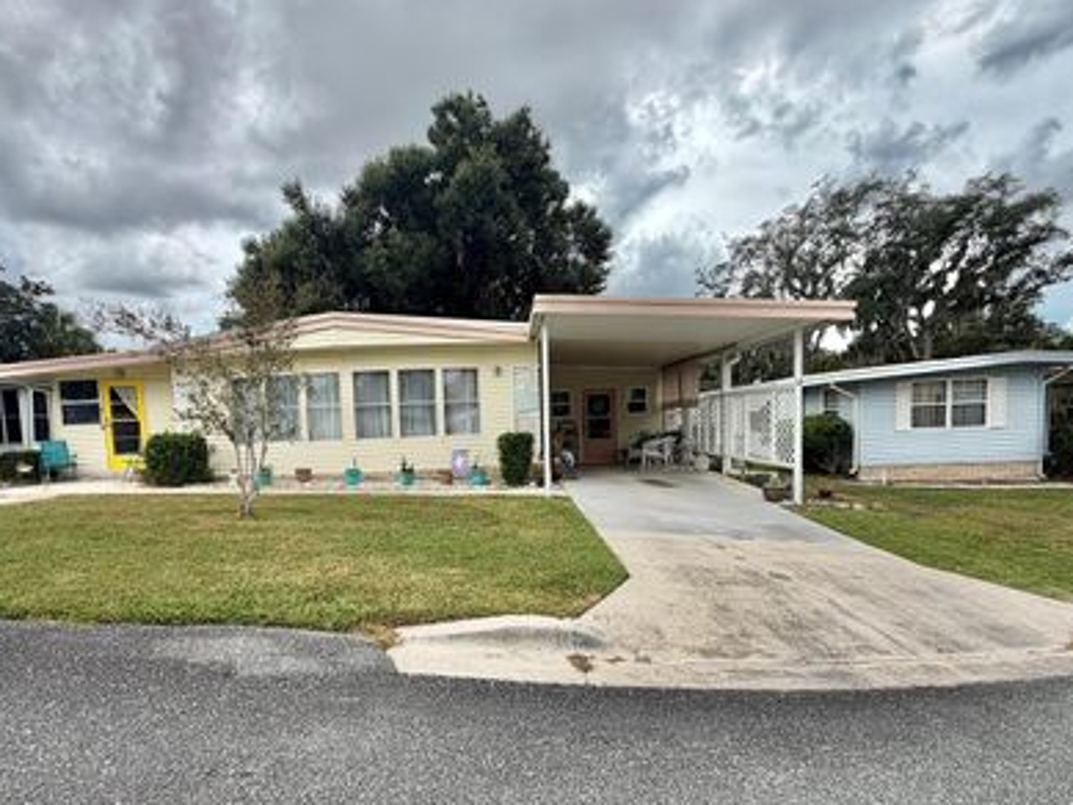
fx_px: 558
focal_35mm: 18
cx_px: 480
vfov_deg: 71.2
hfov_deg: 87.4
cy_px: 462
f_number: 2.2
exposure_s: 1/770
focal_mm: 2.22
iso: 25
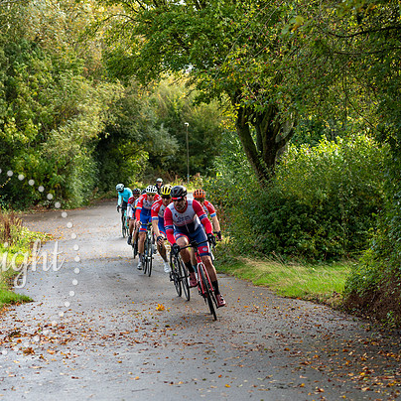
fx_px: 1442
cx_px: 182
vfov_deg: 15.8
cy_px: 242
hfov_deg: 15.8
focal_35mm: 110
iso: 200
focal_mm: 70
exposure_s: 1/500
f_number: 3.2
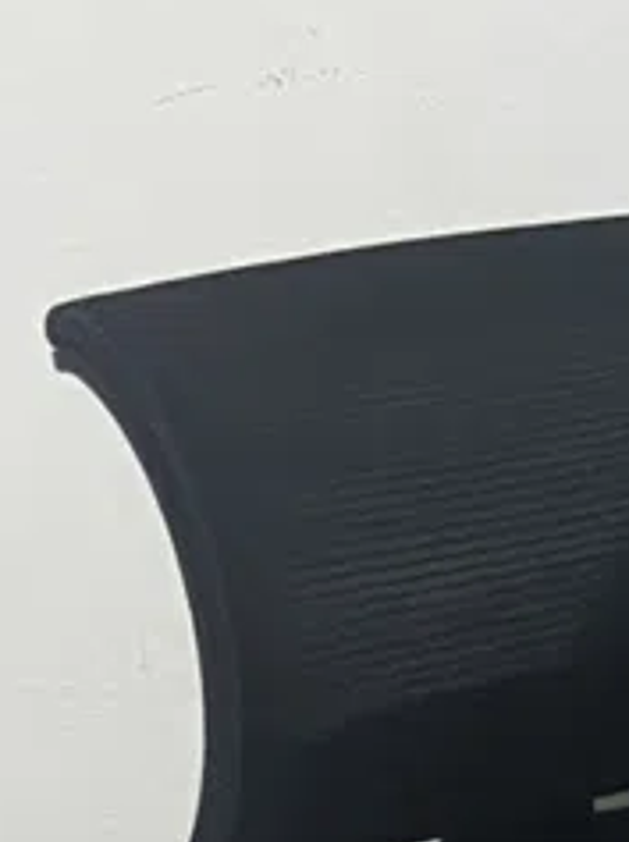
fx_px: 3644
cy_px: 2379
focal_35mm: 150
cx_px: 1112
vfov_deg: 10.3
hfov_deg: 9.4
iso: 250
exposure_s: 1/50
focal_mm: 5.1
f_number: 1.6
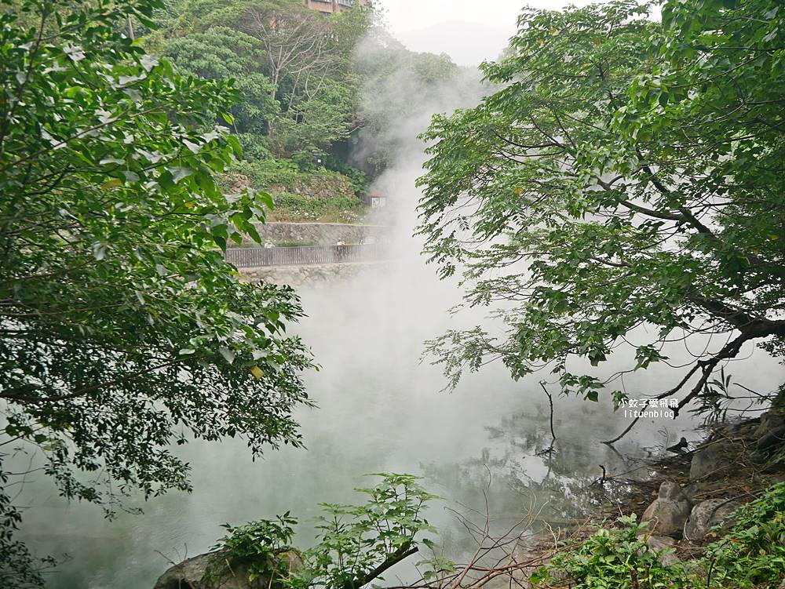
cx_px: 392
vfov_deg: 49.8
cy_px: 294
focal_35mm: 28
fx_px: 635
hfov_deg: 63.4
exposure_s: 1/400
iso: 200
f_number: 3.5
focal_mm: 14
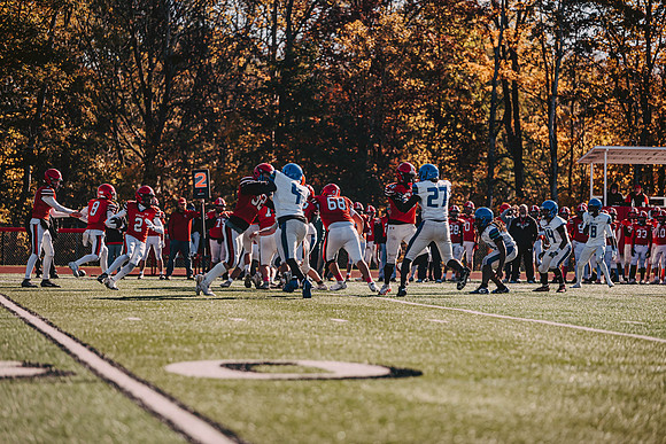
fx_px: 2683
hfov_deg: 14.2
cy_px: 222
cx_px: 333
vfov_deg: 9.5
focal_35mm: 145
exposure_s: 1/3200
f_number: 3.2
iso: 250
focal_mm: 145
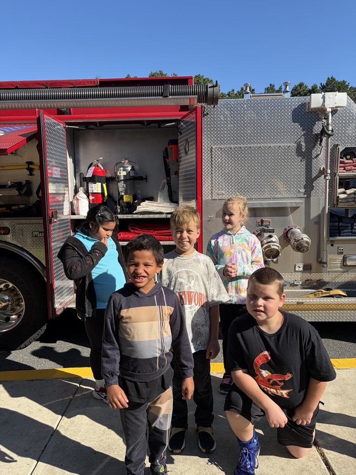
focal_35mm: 26
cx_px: 178
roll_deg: +4.0
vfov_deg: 67.3
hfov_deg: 53.1
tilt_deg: -7.2
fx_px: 357
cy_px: 238
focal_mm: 5.96
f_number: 1.6
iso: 50
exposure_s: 1/2865
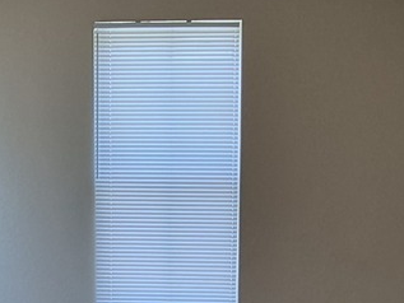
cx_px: 203
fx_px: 689
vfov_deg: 24.7
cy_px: 213
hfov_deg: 32.7
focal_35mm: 59
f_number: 2.2
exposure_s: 1/60
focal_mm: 1.74
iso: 125
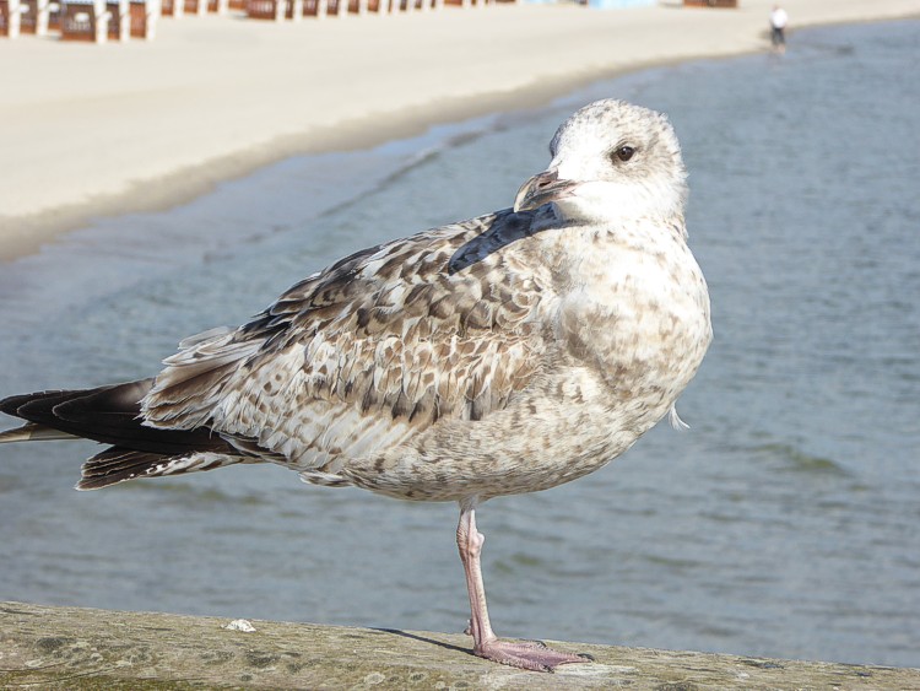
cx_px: 460
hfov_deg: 11.2
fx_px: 4706
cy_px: 346
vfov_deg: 8.4
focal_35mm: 177
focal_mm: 28.7
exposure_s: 1/400
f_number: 5.5
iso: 100
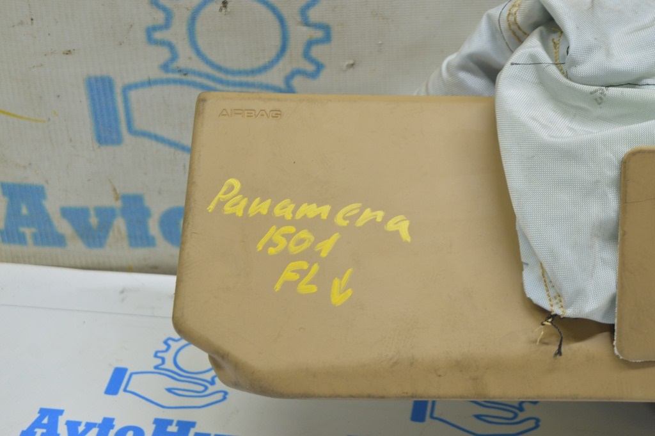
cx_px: 328
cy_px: 218
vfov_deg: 16.5
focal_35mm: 82
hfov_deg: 24.6
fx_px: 1500
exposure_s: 1/20
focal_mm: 55
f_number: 5.6
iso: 400
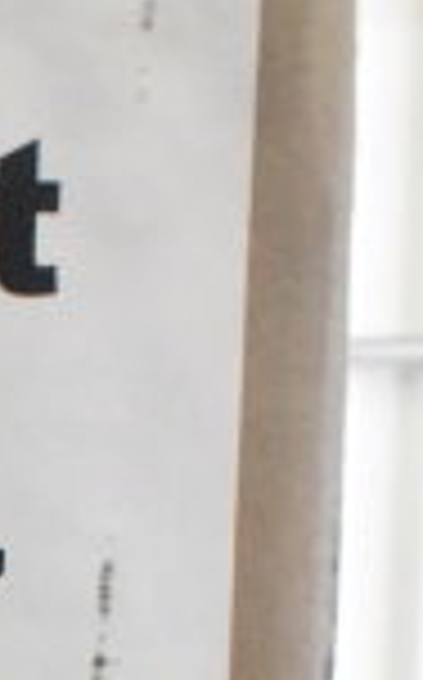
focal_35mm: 167
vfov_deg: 11.2
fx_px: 3089
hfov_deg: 7.3
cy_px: 1407
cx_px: -630
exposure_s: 1/250
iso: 6400
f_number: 8
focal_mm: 18
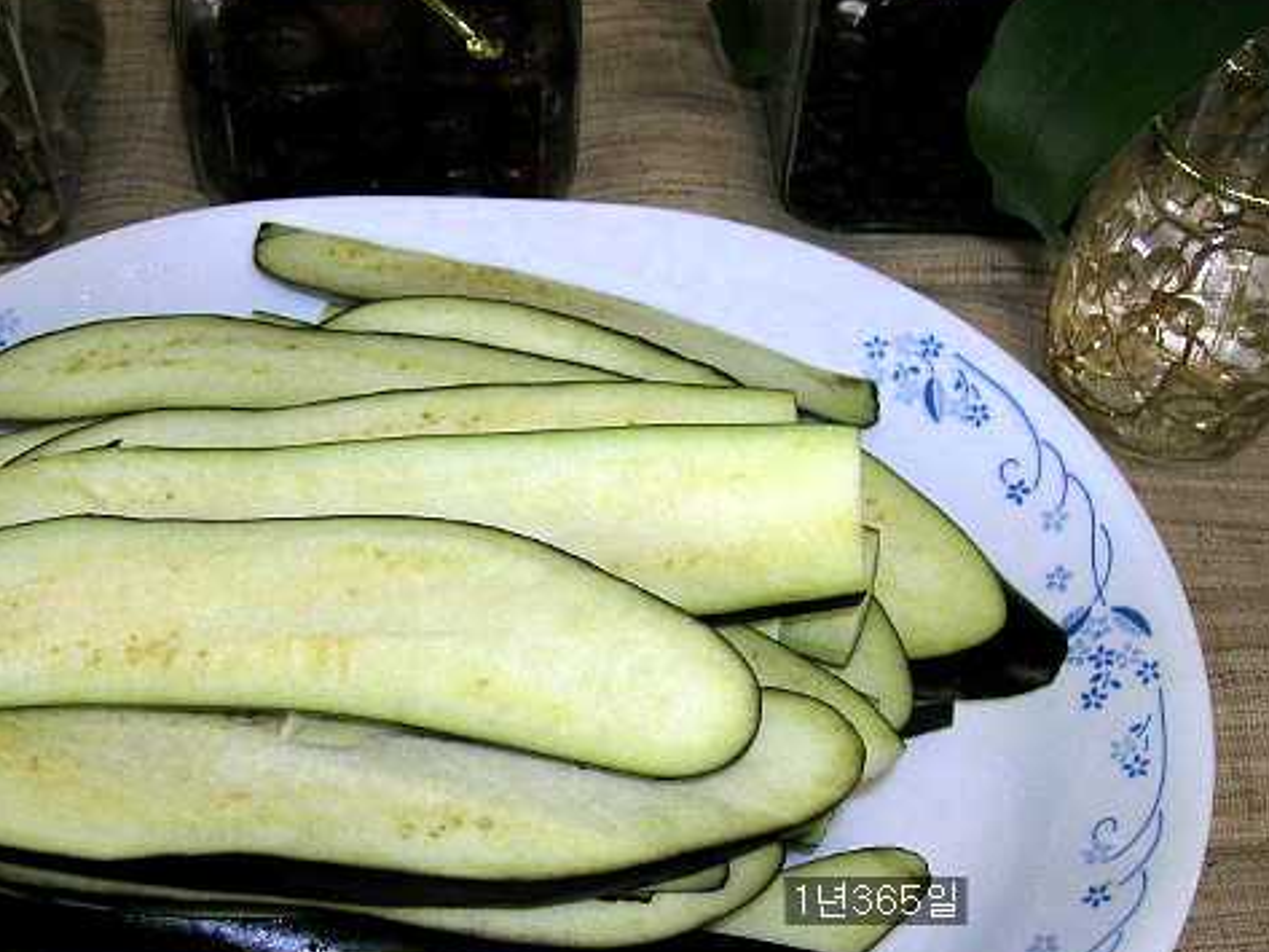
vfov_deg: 31.4
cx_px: 510
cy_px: 606
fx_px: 1687
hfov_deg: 41.0
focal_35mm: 46
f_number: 2.9
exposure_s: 1/60.1
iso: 50
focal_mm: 5.7
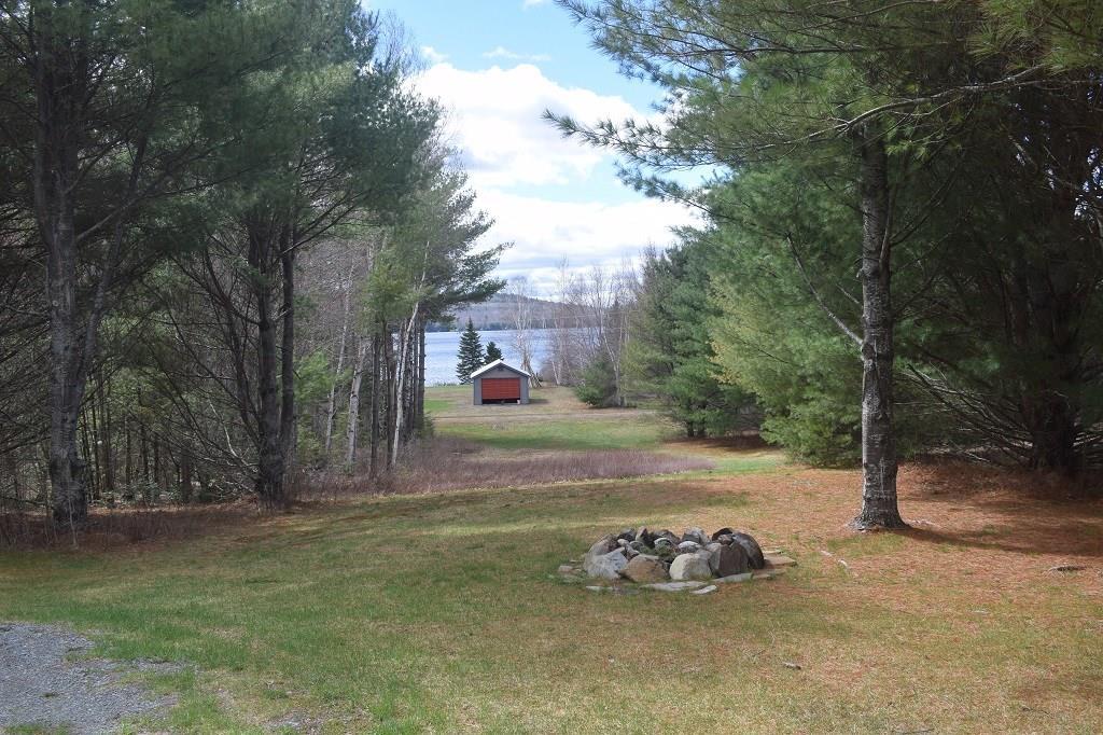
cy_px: 368
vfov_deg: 39.9
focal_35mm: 33
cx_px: 552
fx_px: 1011
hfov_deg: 57.2
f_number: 8
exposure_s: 1/250
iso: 200
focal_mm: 22
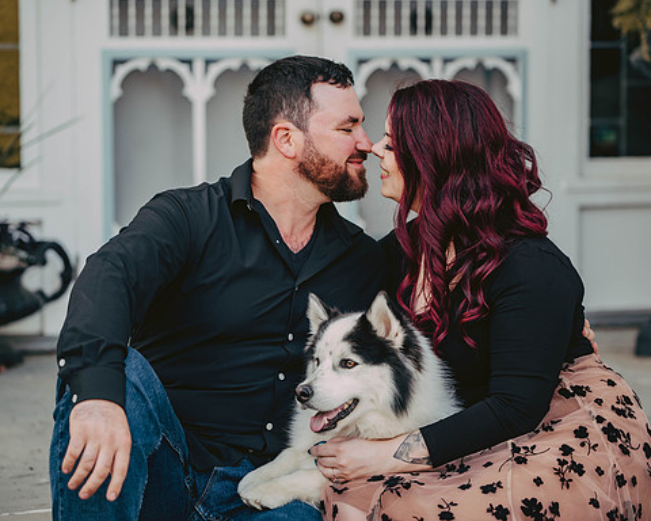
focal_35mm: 119
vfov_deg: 13.0
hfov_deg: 16.2
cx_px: 334
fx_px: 2293
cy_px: 260
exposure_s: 1/320
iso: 400
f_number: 2.8
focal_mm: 105
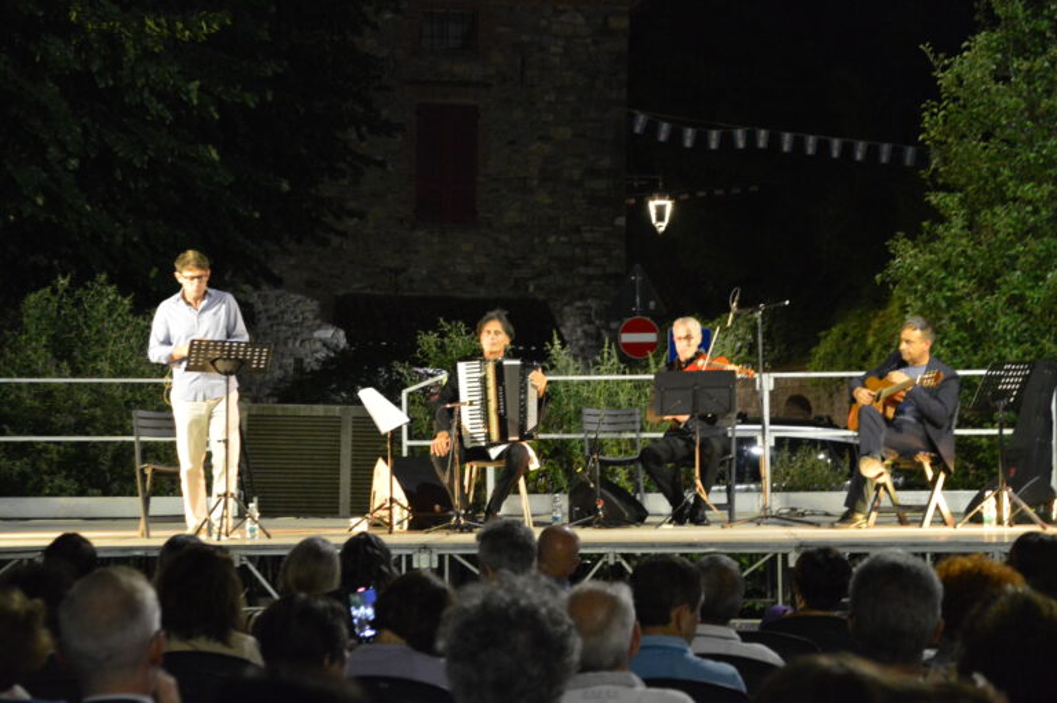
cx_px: 528
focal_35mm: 102
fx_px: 2993
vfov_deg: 13.4
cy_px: 352
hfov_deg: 20.0
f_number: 5
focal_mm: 68
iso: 3200
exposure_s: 1/13
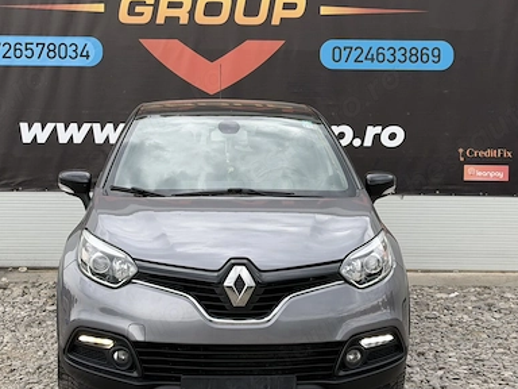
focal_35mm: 75
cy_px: 149
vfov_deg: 19.6
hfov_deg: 26.0
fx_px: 1122
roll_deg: -0.3
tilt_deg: -0.4
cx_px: 240
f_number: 1.78
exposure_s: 1/906
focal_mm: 6.76
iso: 64
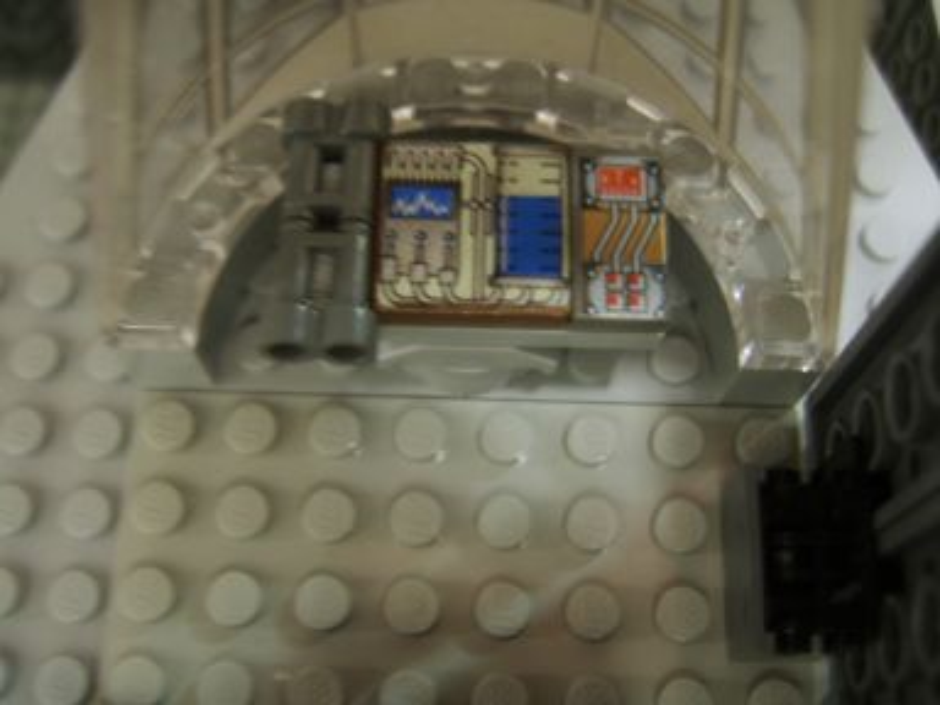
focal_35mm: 31
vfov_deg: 45.4
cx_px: 470
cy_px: 352
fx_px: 842
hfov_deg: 58.4
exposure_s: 1
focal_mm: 8.13
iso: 71
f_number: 2.7
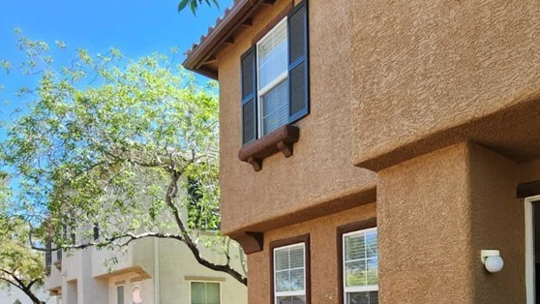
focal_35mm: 26
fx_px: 372
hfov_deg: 67.2
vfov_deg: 38.4
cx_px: 407
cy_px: 318
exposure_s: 1/331
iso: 50
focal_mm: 2.2
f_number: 2.2
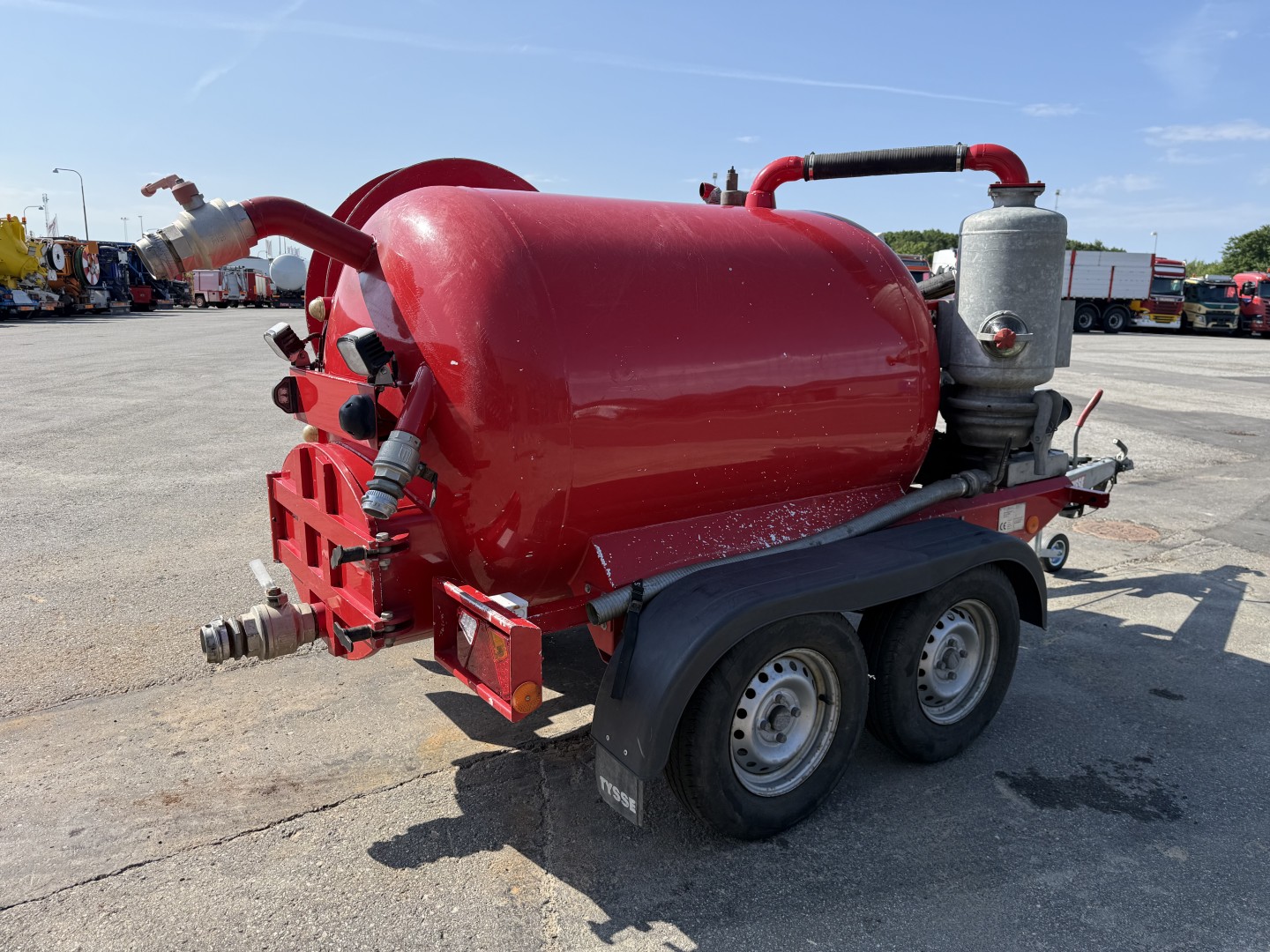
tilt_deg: -10.7
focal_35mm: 24
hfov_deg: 71.6
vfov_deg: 56.8
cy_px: 476
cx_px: 635
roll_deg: -1.5
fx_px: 881
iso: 80
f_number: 1.78
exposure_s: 1/3425
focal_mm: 6.76
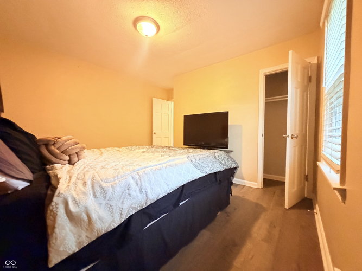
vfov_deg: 85.7
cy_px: 136
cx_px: 181
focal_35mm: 14
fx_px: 146
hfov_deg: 102.1
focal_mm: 2.22
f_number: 2.2
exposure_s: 1/60
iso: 1250
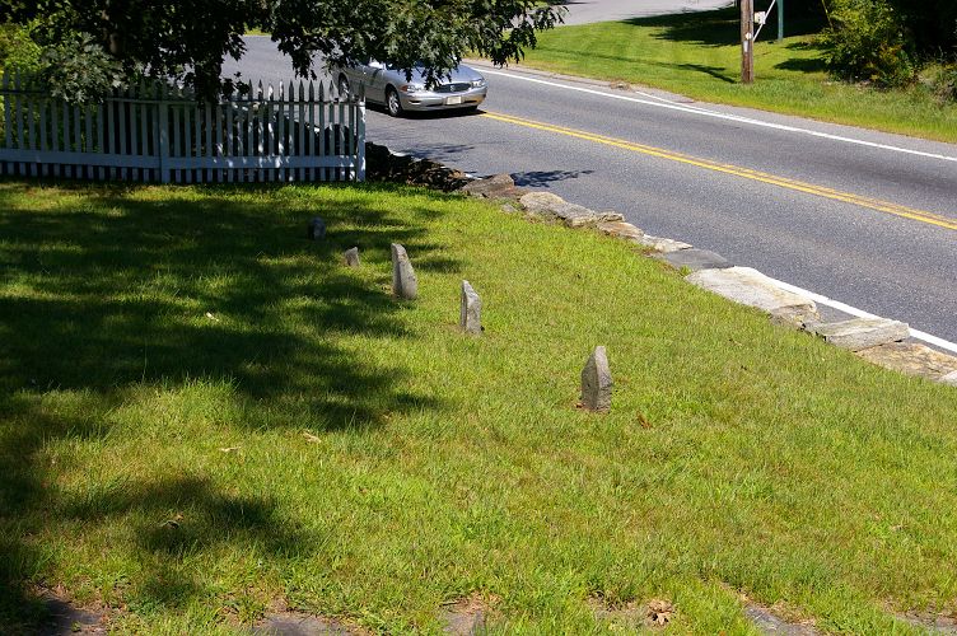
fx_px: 1514
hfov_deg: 35.1
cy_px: 318
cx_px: 478
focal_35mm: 57
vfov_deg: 23.7
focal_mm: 38
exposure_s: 1/250
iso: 200
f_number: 9.5
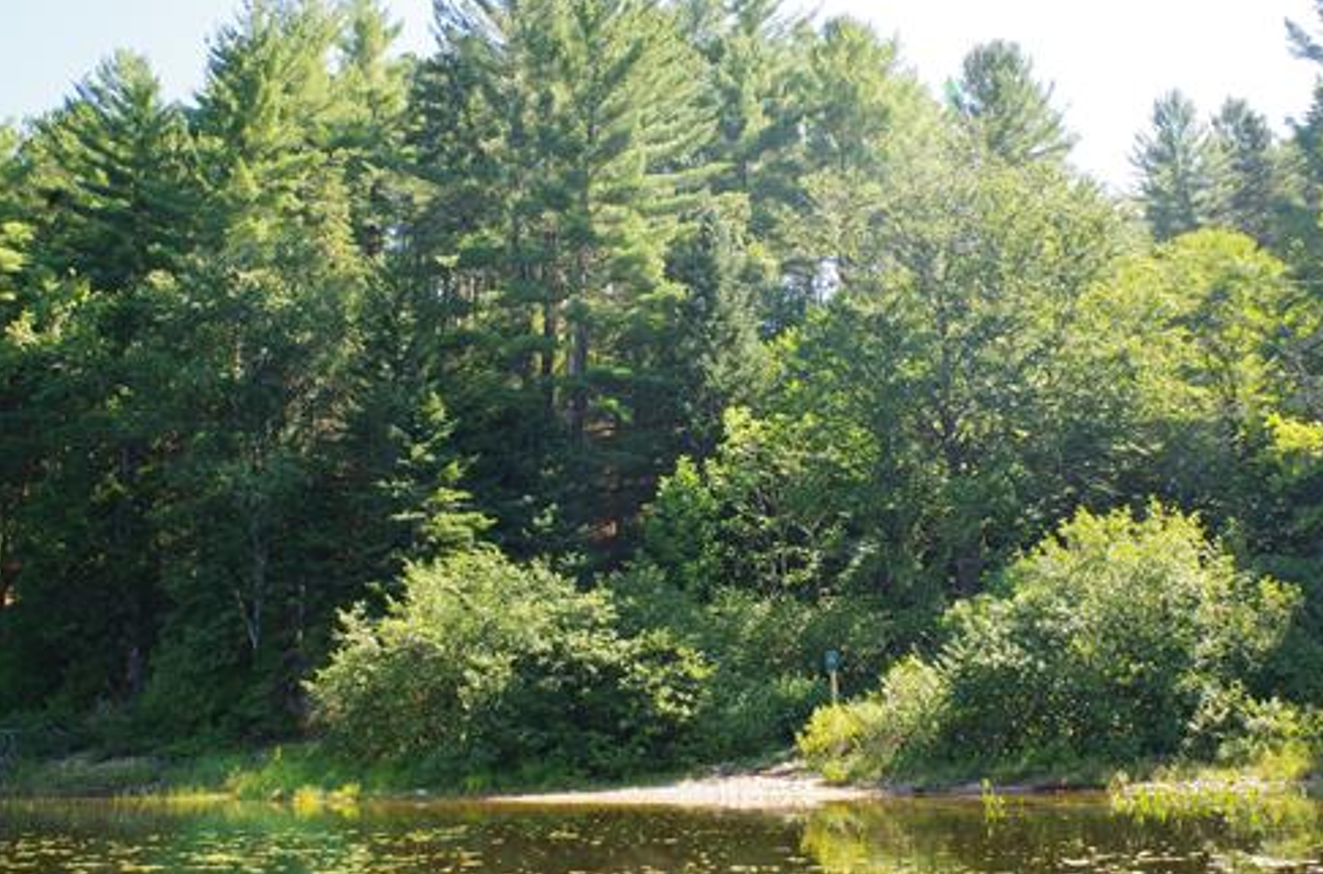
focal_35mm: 32
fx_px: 1173
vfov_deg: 40.9
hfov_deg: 58.9
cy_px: 426
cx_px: 675
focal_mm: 18
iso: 400
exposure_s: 1/40
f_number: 11
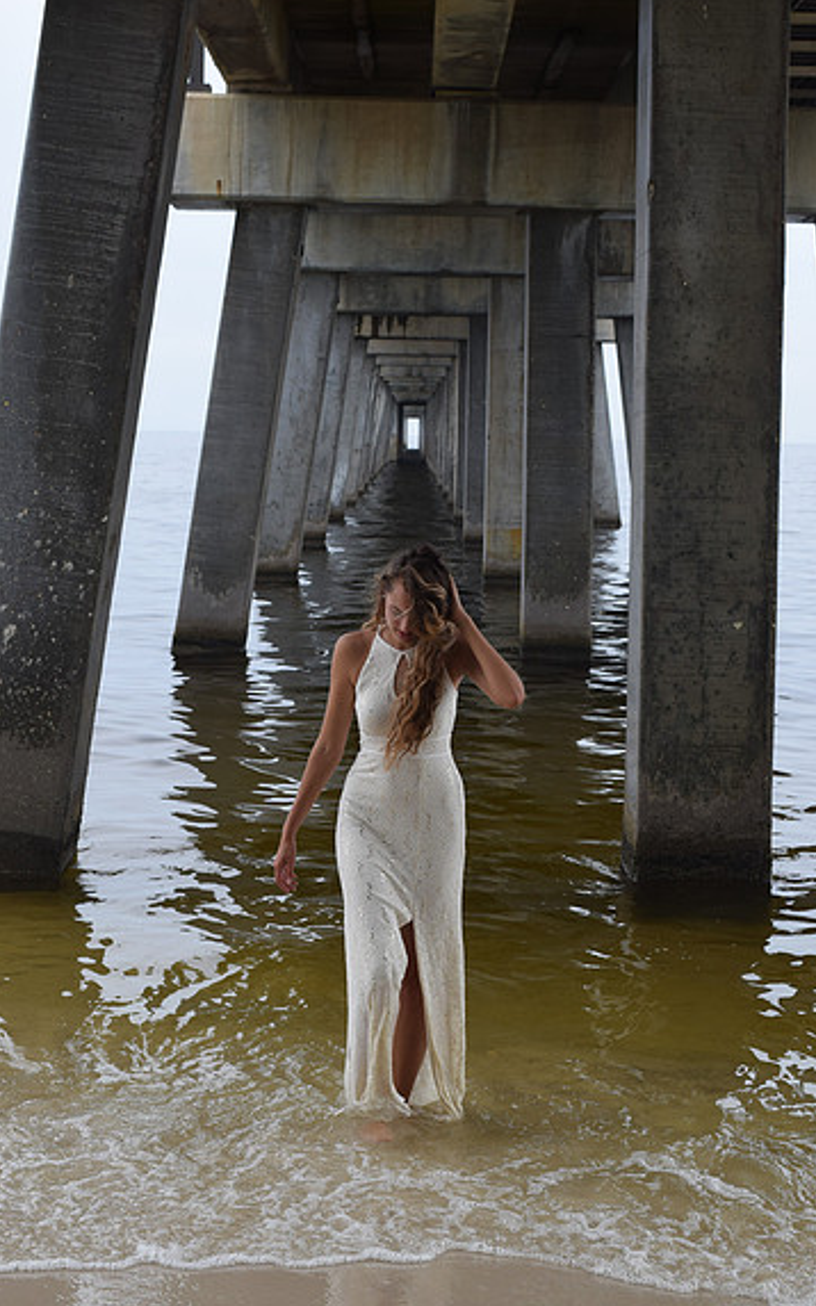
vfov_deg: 31.5
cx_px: 402
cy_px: 654
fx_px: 2313
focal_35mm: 65
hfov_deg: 20.0
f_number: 8
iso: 250
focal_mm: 42
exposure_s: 1/250
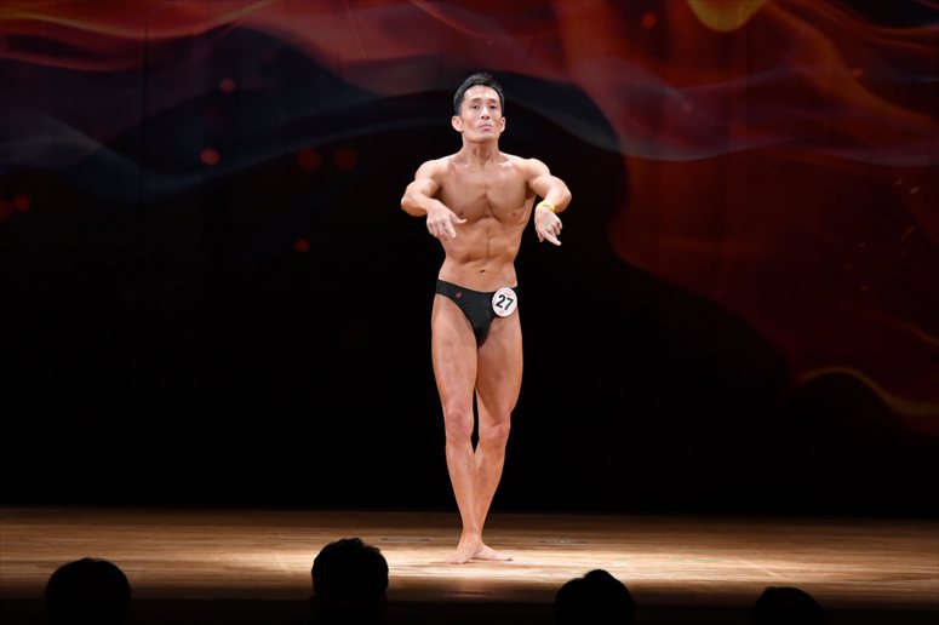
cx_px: 470
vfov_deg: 6.3
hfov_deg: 9.5
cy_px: 312
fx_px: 5657
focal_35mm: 217
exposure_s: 1/400
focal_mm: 145
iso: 3200
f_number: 5.6
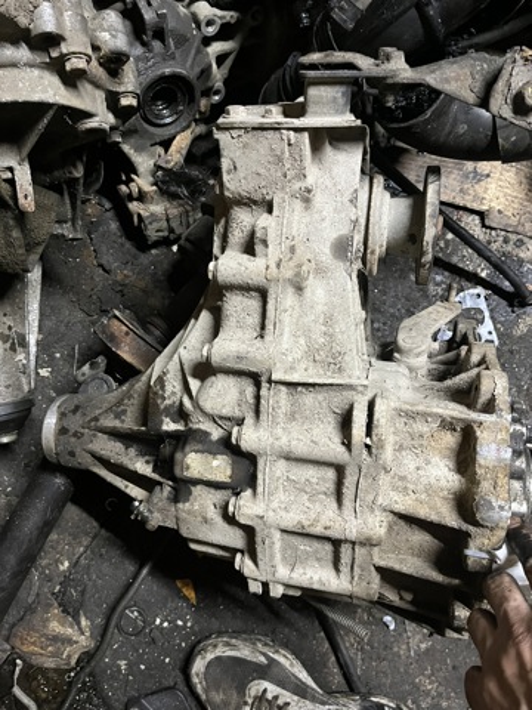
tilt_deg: -82.4
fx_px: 533
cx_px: 266
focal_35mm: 26
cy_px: 355
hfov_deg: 53.1
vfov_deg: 67.3
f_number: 1.6
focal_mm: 5.1
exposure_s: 1/38
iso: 640
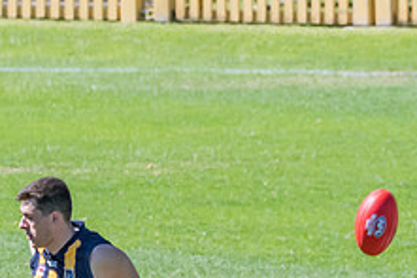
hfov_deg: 1.2
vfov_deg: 0.8
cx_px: 246
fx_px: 20463
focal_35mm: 1768
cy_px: 260
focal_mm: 380
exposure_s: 1/1000
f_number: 13
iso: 800
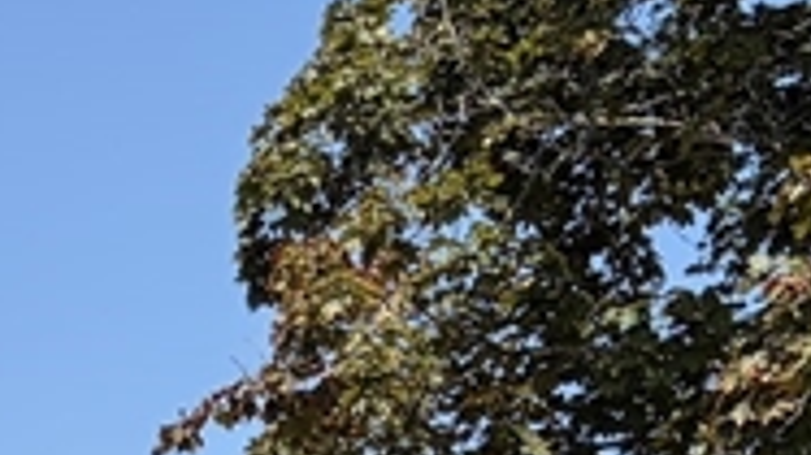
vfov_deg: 6.9
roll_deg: +0.9
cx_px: -429
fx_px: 3332
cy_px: 1452
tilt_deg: -1.4
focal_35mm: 155
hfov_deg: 13.1
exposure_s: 1/3125
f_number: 1.6
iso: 50
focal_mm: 5.96
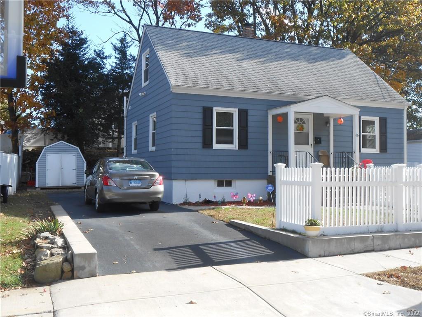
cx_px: 211
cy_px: 158
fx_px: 463
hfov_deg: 49.0
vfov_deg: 37.7
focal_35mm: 38
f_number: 4.2
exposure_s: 1/250
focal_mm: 6.8
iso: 80
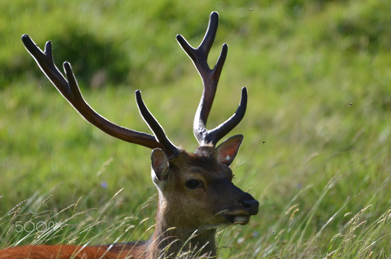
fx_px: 6502
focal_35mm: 600
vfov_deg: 2.3
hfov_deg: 3.4
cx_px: 196
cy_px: 130
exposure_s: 1/500
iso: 200
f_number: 5.6
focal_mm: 400
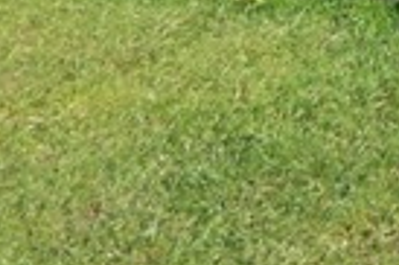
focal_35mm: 140
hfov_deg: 11.8
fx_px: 1550
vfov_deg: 8.0
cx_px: 973
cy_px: -594
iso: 50
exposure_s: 1/160
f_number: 5.6
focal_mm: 3.8
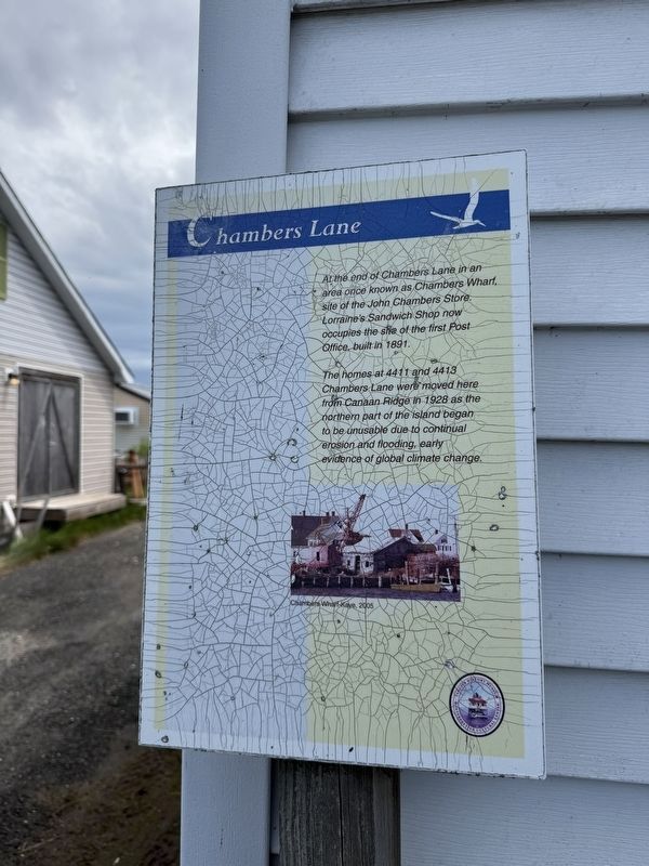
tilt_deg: -0.9
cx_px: 324
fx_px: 600
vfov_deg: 71.6
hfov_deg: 56.8
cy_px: 433
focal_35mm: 24
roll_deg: -2.0
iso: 80
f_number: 1.78
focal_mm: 6.76
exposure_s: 1/4405
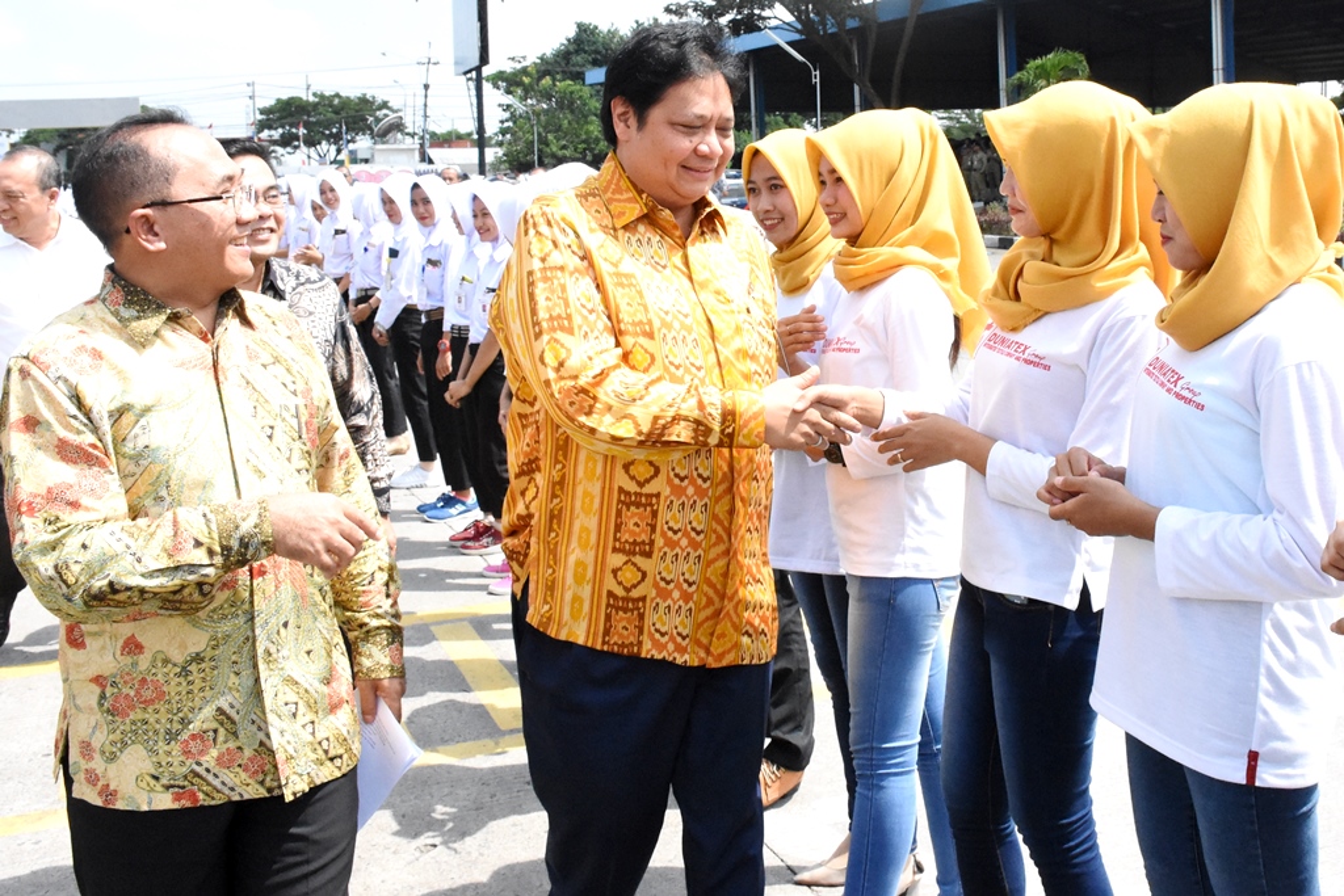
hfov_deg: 61.9
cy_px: 448
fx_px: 1120
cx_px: 672
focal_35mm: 30
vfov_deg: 43.6
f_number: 9
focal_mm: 20
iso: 4000
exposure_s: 1/4000
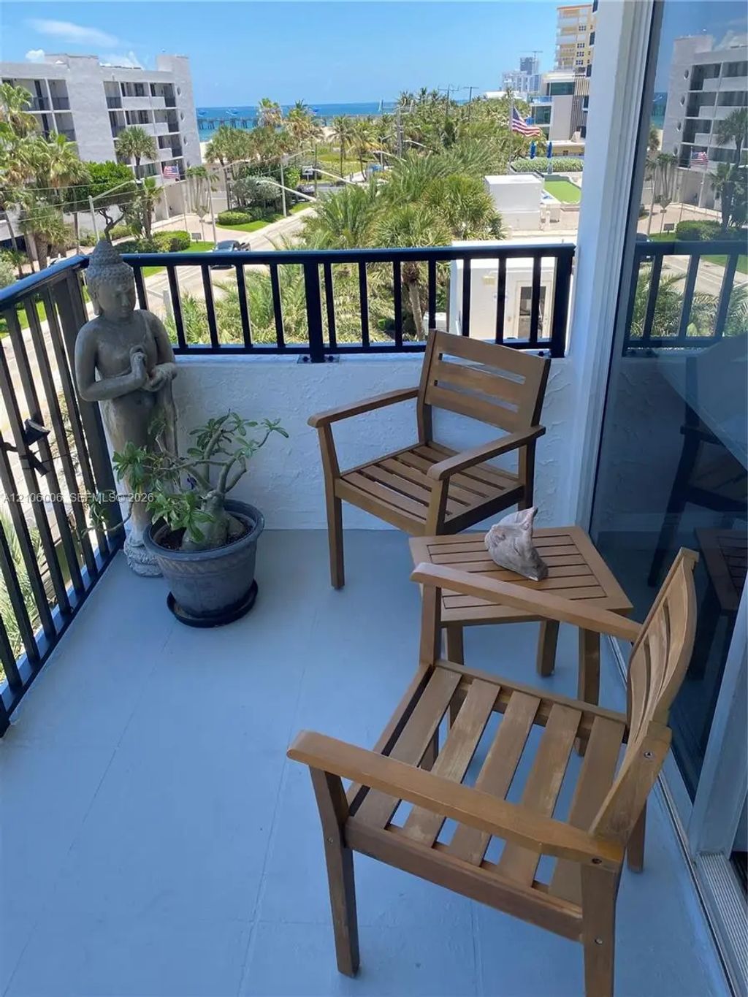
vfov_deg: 67.3
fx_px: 749
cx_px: 374
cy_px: 498
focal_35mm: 26
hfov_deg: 53.1
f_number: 1.8
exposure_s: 1/733
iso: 32
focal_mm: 4.25
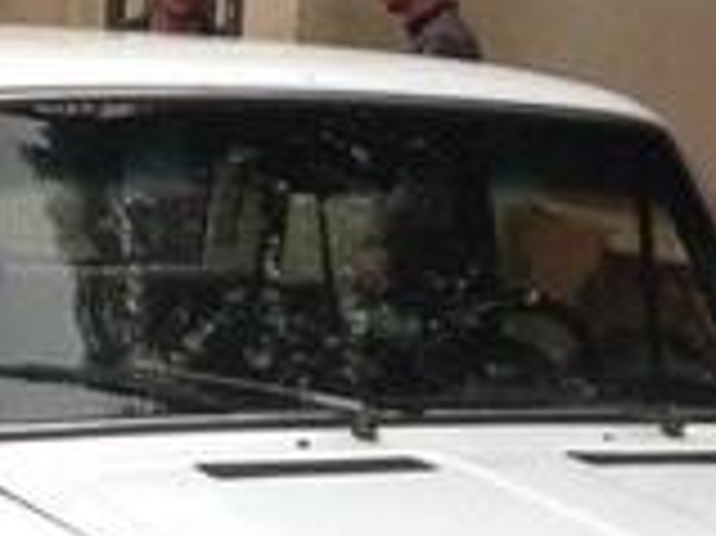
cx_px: 252
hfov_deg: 14.4
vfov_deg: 10.5
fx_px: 2832
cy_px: 772
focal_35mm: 137
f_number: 2.4
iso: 50
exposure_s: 1/147
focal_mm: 4.12
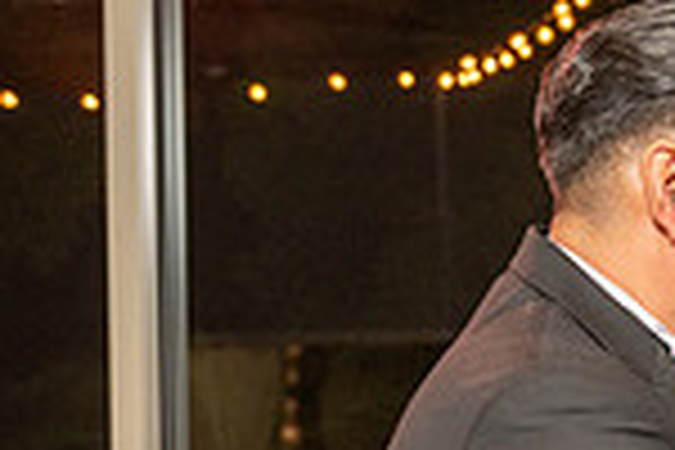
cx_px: 1251
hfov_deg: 10.4
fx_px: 3487
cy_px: 763
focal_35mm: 186
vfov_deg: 7.2
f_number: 4.5
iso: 800
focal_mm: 48
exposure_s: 1/200
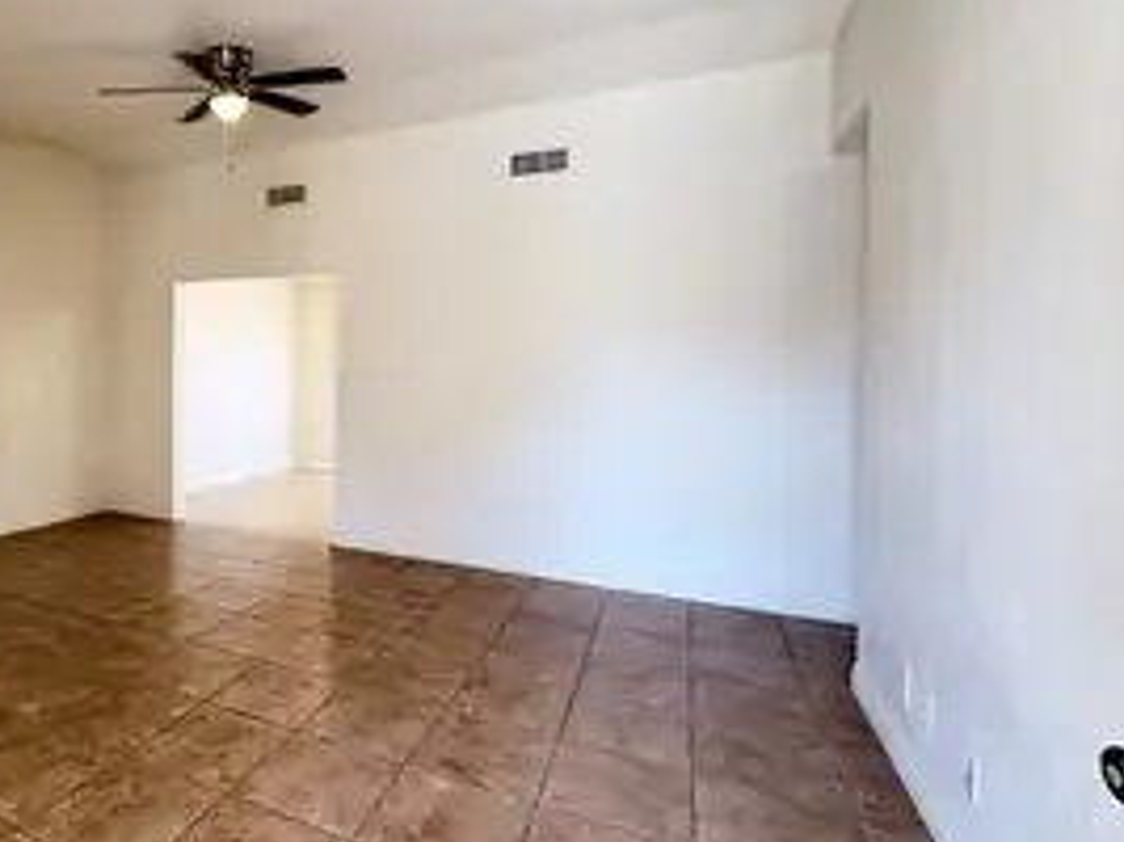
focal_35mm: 21
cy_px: 379
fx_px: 682
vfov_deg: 63.3
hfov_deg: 74.9
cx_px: 320
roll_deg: -0.6
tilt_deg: -0.3
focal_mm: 2.22
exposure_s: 1/120
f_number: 2.2
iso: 250
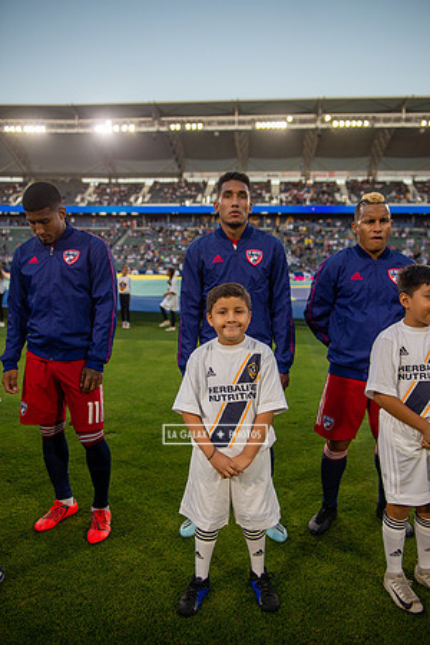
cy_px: 322
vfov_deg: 65.5
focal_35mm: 28
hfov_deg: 46.4
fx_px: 502
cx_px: 215
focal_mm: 28
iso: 320
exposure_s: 1/640
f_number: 2.8
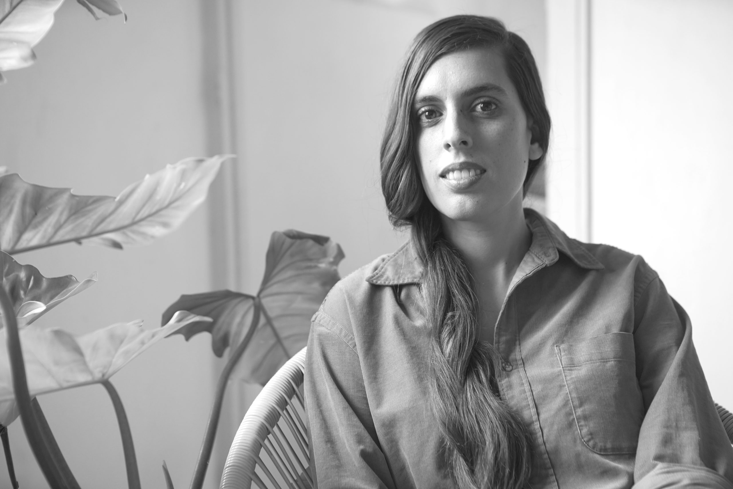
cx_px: 366
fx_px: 1222
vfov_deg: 22.6
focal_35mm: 60
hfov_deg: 33.4
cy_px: 244
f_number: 3.2
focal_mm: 60
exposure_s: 1/250
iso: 1000
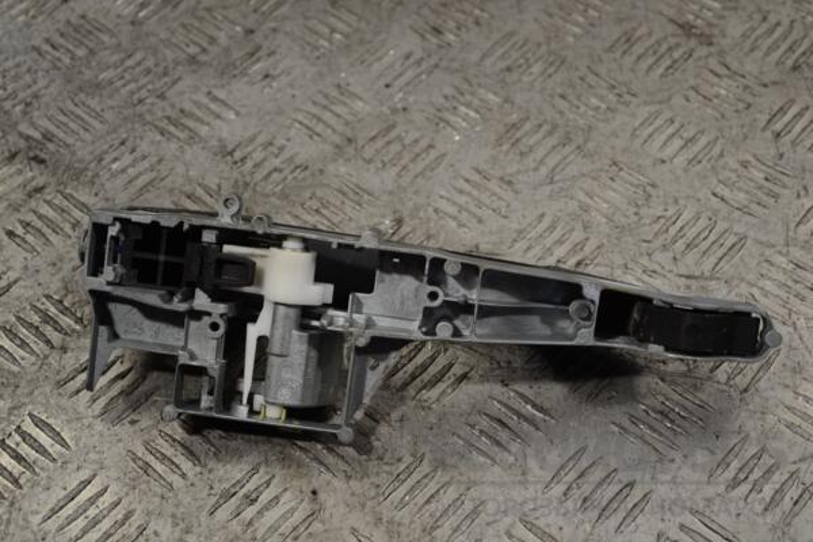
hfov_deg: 33.4
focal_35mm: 60
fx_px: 1355
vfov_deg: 22.6
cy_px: 271
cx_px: 406
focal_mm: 40
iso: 100
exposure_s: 1/40
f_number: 5.3
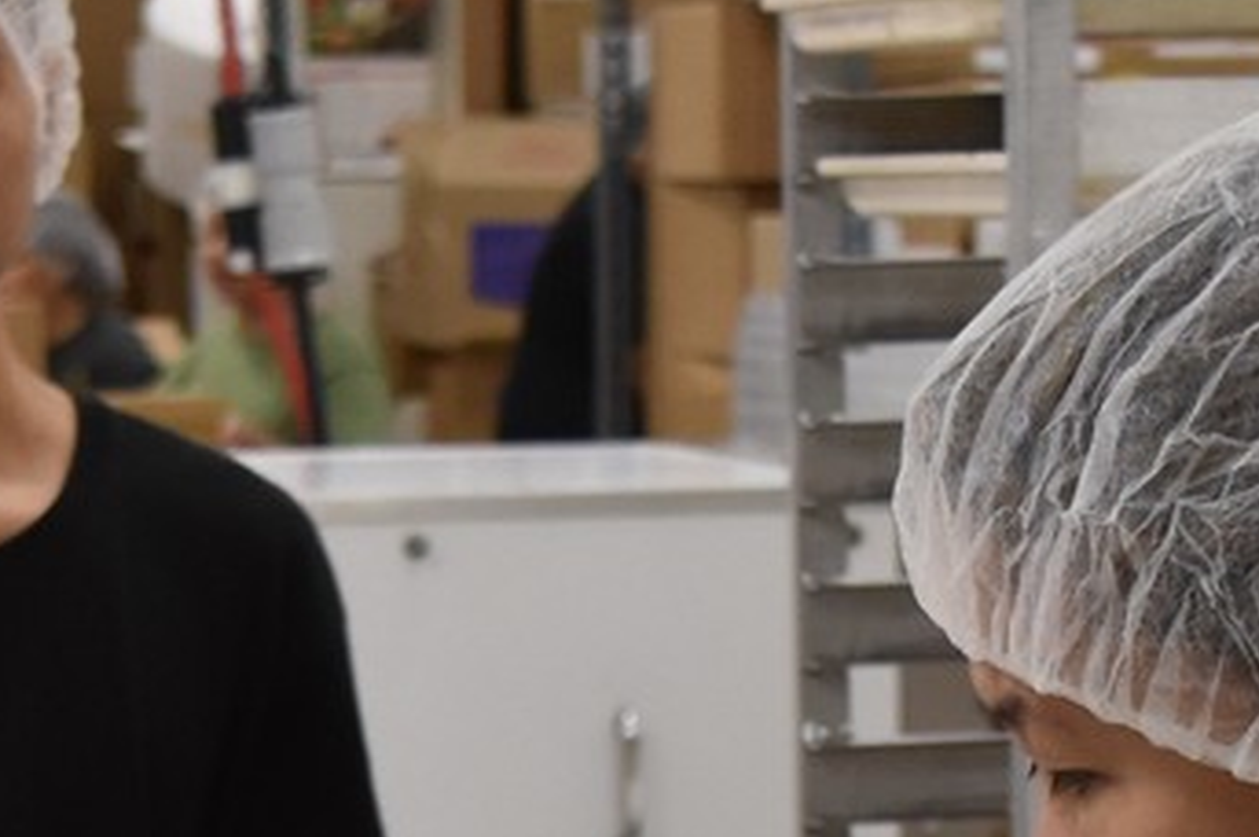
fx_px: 8518
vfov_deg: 5.5
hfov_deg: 8.4
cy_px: 1858
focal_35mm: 244
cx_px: 297
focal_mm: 29
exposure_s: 1/100
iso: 800
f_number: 5
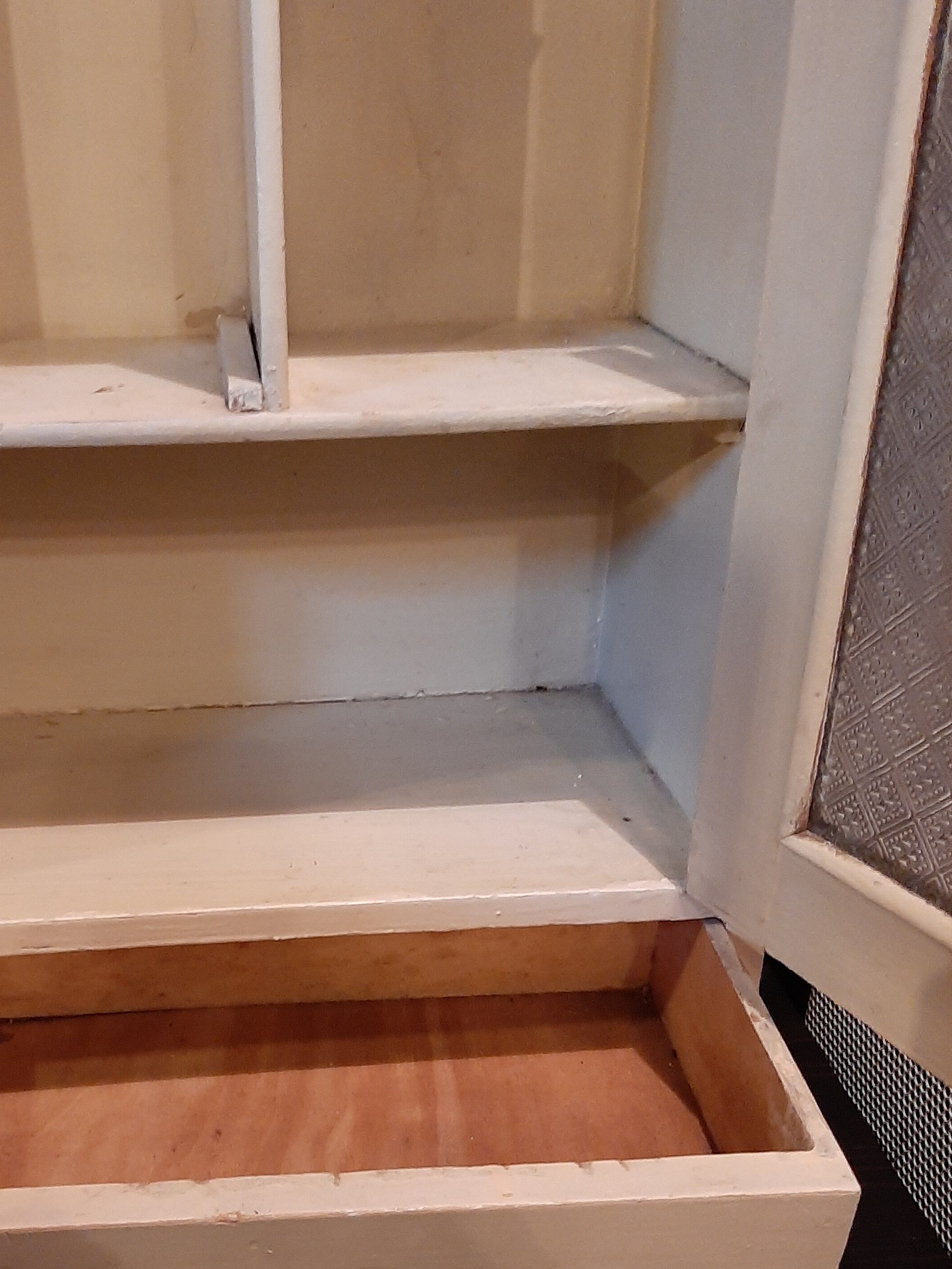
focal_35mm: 37
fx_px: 1357
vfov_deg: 49.2
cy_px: 852
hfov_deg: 38.0
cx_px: 281
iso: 400
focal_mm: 3.93
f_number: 1.7
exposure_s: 1/20
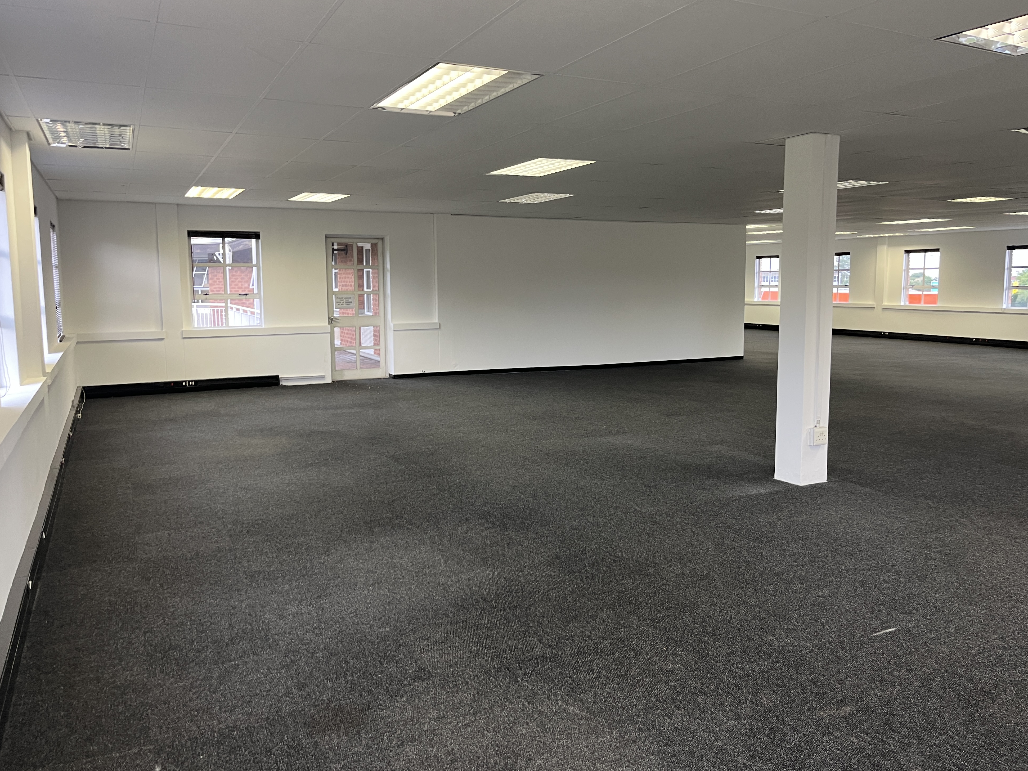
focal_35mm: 27
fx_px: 802
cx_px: 523
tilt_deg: -5.9
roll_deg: +0.3
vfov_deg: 51.3
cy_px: 376
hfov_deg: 65.3
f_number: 1.6
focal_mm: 5.1
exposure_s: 1/50
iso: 125
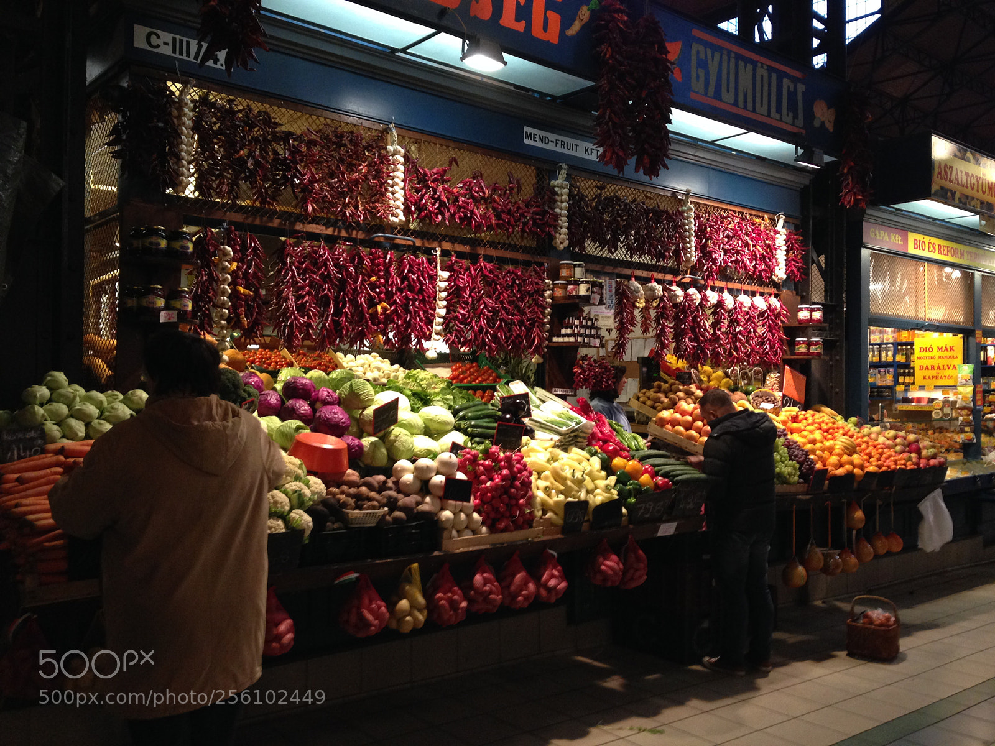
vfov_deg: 42.9
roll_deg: +0.1
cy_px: 373
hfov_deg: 55.4
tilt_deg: +2.0
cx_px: 498
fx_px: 949
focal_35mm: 33
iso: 200
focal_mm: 4.12
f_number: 2.4
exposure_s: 1/20
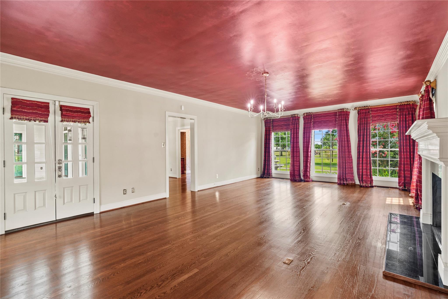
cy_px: 150
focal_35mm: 16
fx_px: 199
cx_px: 224
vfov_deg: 73.7
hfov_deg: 96.7
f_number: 8
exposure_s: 1
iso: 400
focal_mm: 16
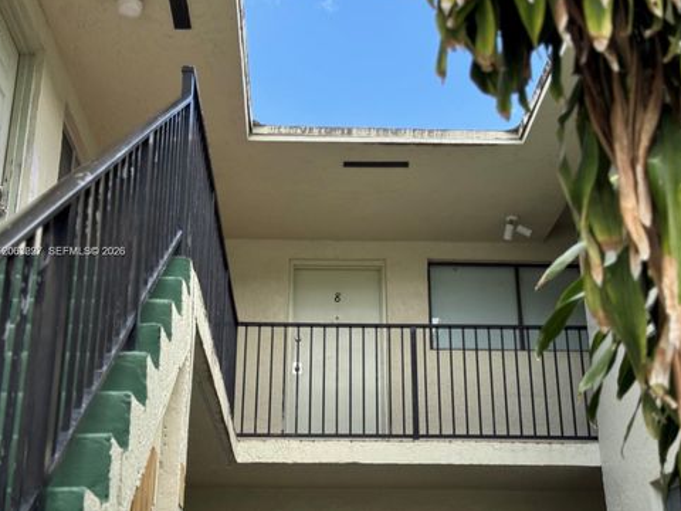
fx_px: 984
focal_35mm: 50
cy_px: 252
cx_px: 342
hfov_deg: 38.2
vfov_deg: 29.1
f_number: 1.78
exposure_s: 1/1818
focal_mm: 6.76
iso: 64
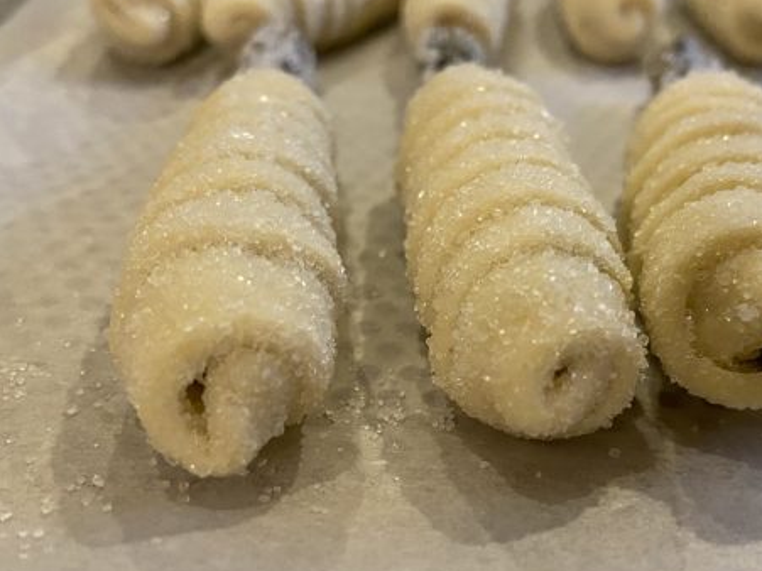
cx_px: 415
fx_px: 814
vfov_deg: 38.6
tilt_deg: -32.0
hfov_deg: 50.1
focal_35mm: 37
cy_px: 314
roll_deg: -3.8
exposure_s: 1/50
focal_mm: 4.25
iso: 400
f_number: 1.8
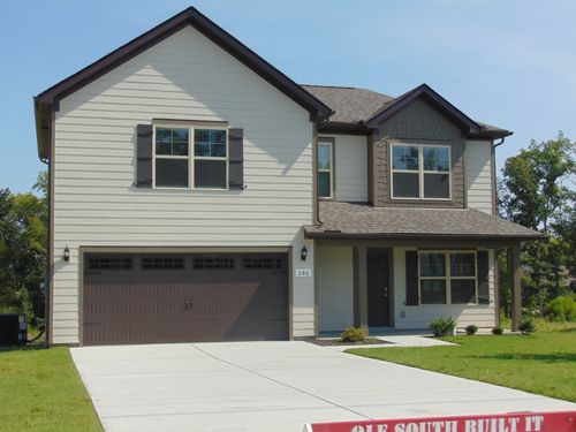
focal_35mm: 50
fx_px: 832
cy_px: 216
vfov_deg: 29.1
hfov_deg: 38.2
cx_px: 288
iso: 80
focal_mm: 9
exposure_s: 1/200
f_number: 9
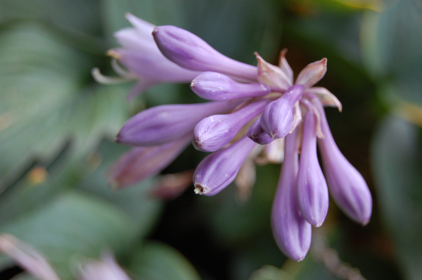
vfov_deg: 18.1
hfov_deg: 27.0
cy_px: 140
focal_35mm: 75
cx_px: 211
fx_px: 878
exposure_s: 1/40
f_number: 5.6
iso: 400
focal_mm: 50
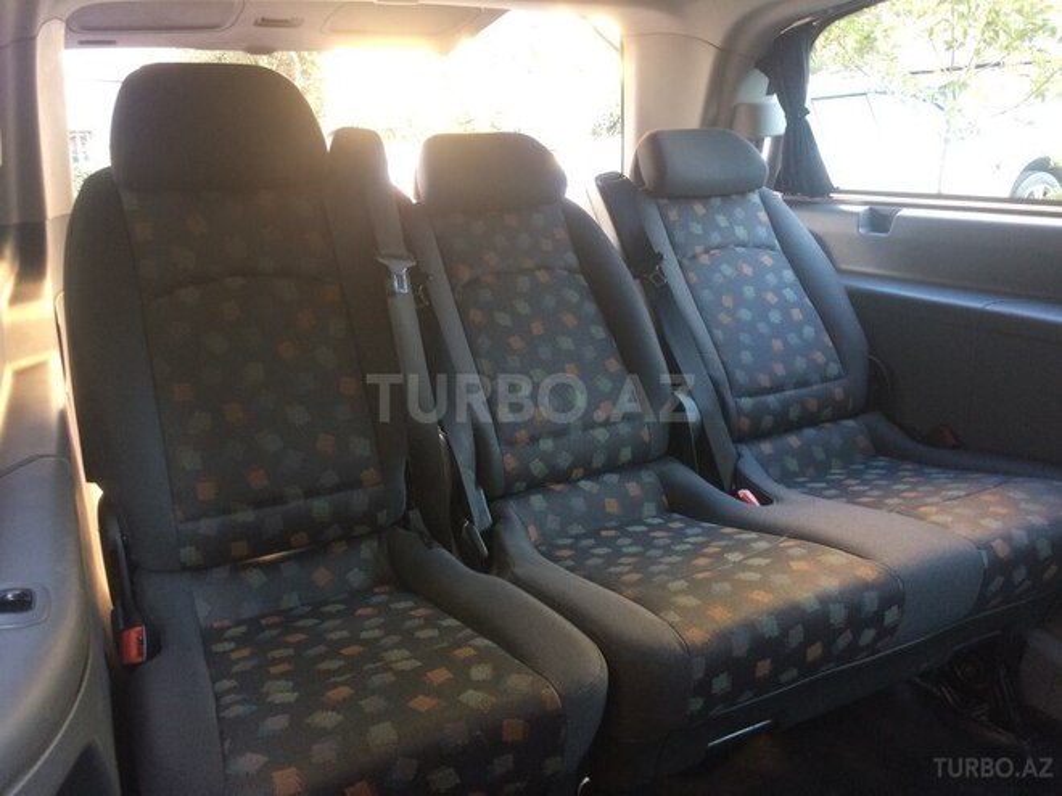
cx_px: 531
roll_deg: +3.5
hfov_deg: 61.7
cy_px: 398
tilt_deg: -15.7
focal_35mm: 29
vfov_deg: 48.2
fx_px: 890
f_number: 2.2
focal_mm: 4.15
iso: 100
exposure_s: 1/33
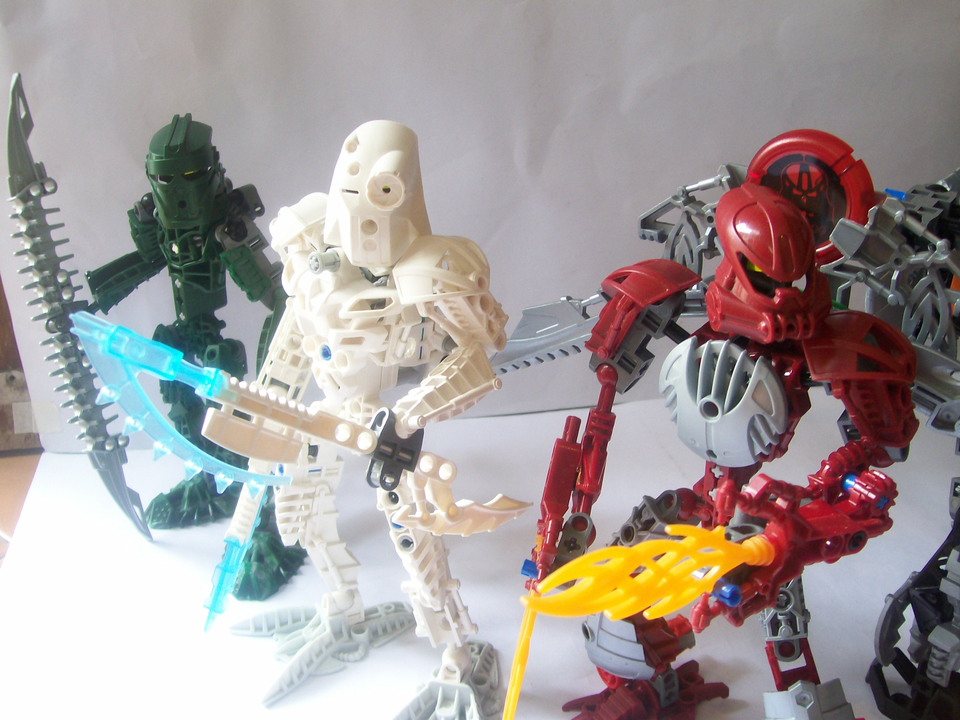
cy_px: 360
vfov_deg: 39.7
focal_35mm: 36
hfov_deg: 51.4
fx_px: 998
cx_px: 480
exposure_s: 1/37.6
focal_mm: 6
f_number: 2.7
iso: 80
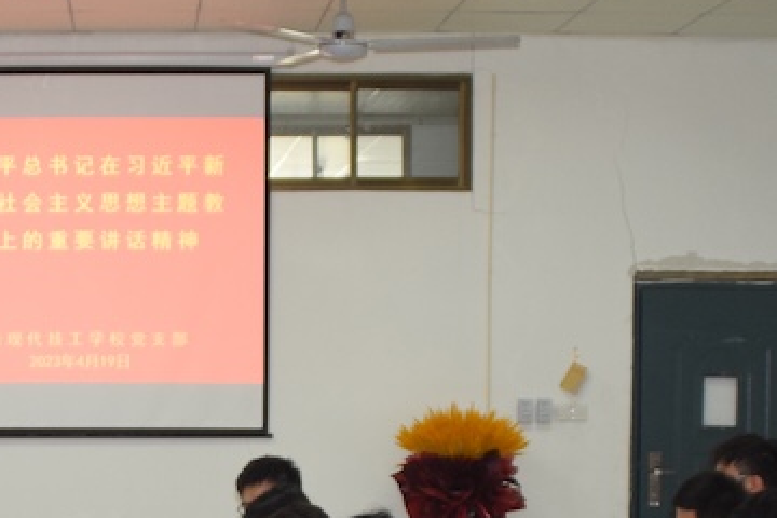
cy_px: 558
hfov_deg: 22.0
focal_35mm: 90
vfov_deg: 14.8
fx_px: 1942
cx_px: 60
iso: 800
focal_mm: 18
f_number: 4.5
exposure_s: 1/80
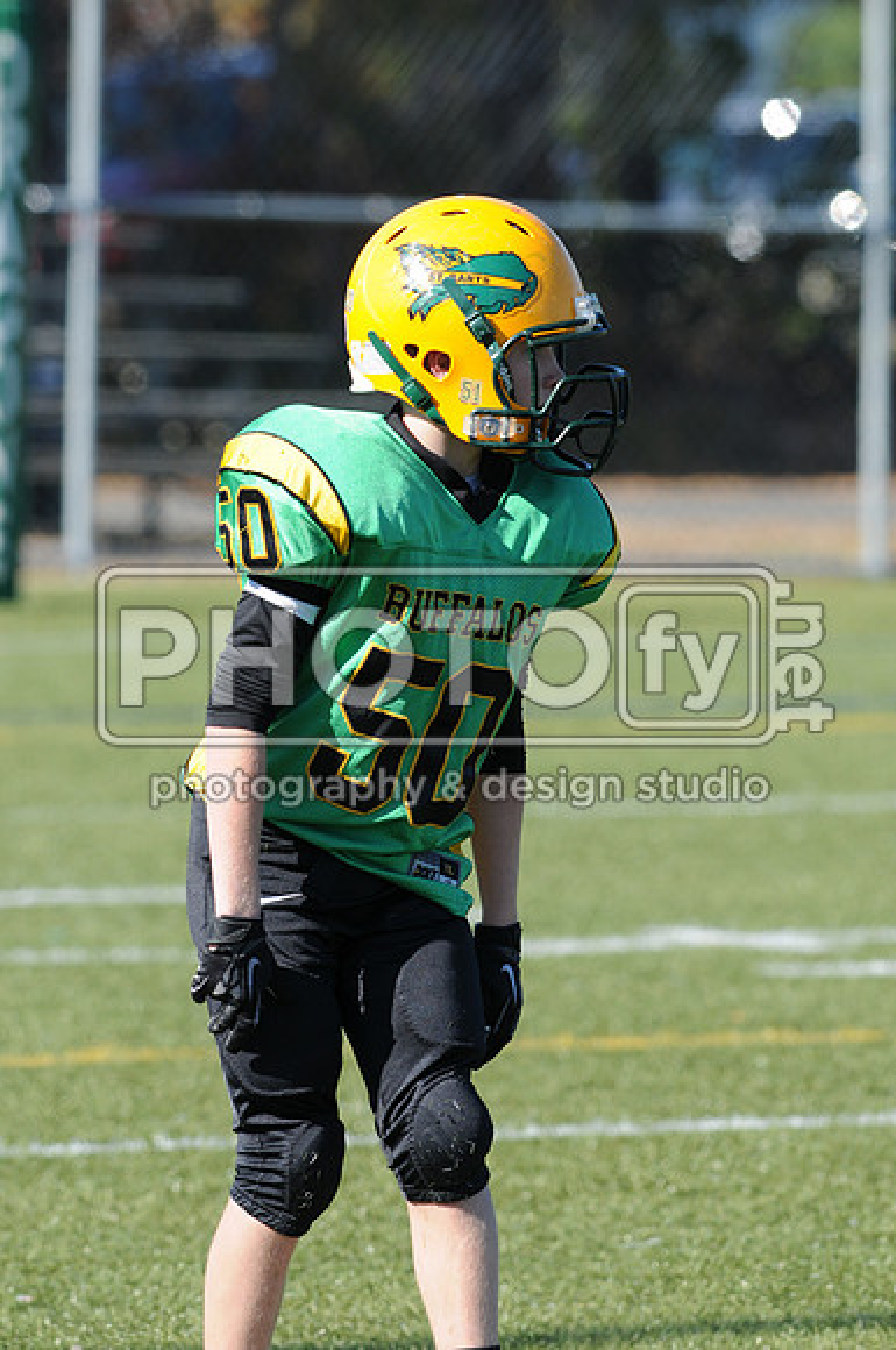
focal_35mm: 450
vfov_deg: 4.6
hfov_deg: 3.0
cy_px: 675
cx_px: 448
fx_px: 16849
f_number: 6.3
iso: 200
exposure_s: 1/500
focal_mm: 300
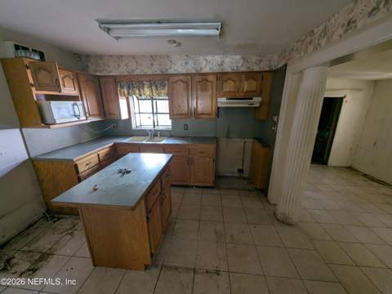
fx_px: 147
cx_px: 196
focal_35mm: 13
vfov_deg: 89.9
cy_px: 147
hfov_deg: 106.2
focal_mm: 1.95
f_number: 2.2
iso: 129
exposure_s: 1/25.6
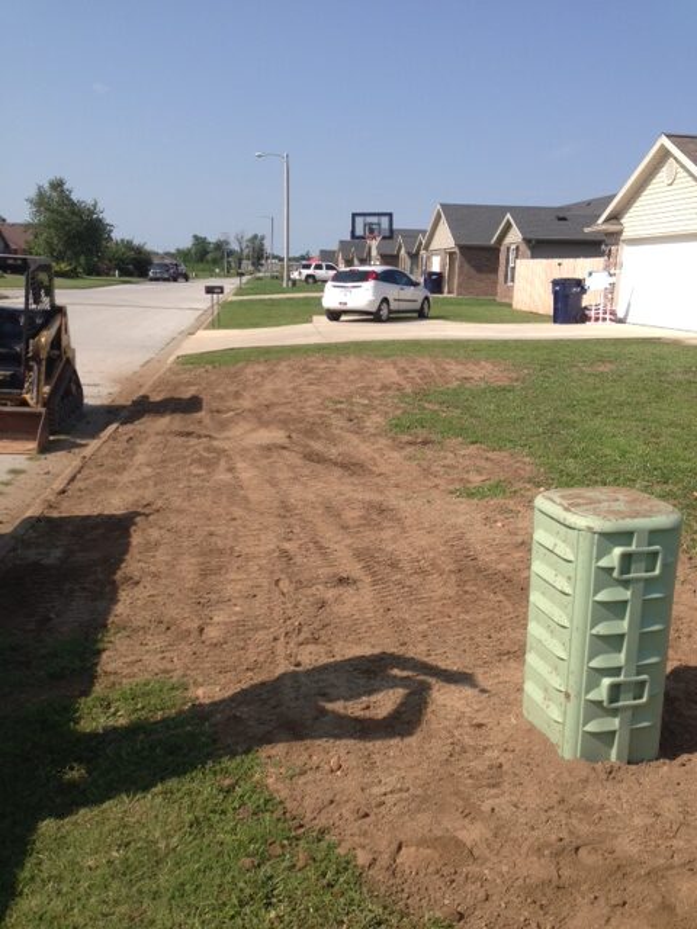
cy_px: 464
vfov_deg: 55.4
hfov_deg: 42.9
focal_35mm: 33
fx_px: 886
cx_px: 348
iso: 50
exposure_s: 1/1290
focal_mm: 4.13
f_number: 2.4
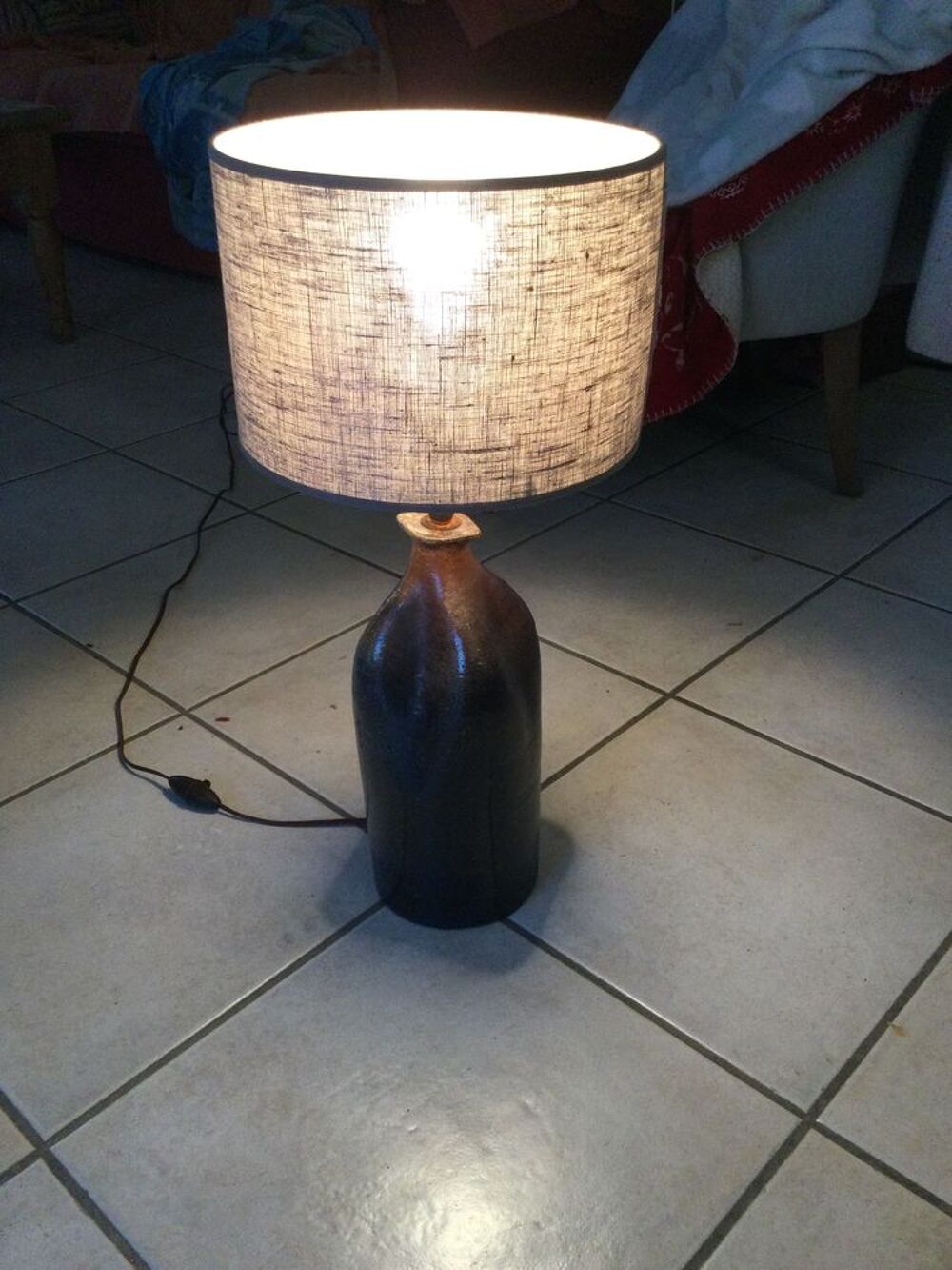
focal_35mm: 31
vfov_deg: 58.3
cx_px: 476
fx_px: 1137
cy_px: 635
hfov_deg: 45.4
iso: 50
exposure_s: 1/33
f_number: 2.4
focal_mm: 3.3
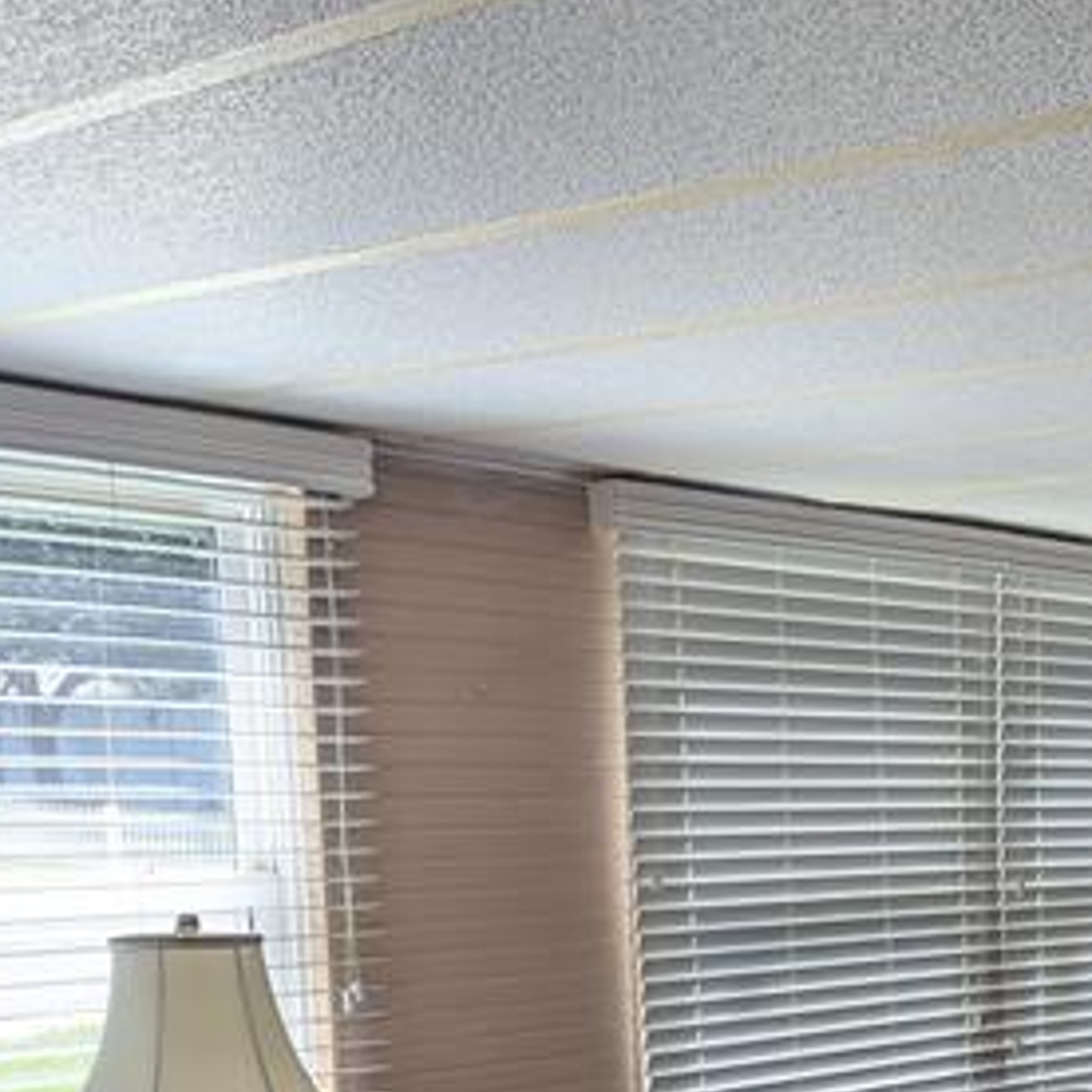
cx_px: 1092
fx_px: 2106
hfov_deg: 27.4
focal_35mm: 59
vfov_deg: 27.0
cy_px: 1159
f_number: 1.85
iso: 39
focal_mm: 6.81
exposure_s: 1/196
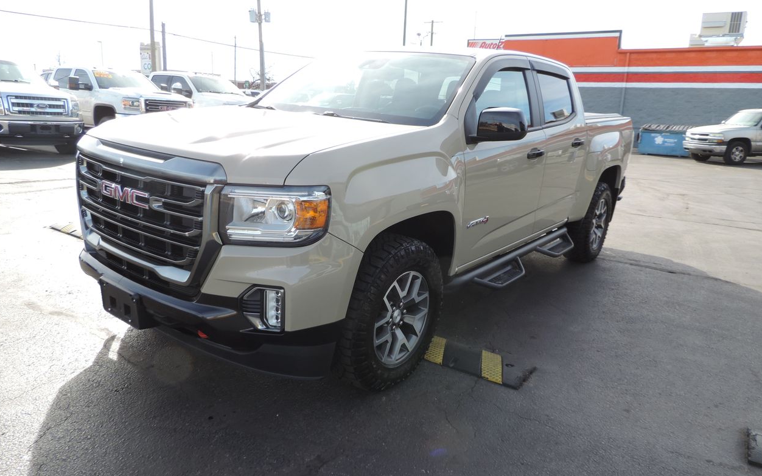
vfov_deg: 47.6
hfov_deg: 70.4
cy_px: 254
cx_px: 381
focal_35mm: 26
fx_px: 540
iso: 80
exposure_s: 1/320
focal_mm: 4.3
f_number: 3
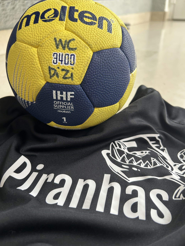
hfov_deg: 53.1
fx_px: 185
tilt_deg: -31.1
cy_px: 123
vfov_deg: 67.3
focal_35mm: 26
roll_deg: +1.6
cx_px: 92
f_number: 1.5
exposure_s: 1/121
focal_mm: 5.7
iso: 100
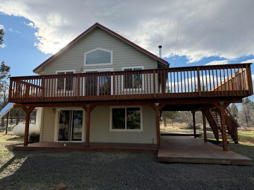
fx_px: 176
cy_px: 95
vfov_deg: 56.8
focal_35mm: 24
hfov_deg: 71.6
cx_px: 127
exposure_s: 1/3584
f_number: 1.78
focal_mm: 6.76
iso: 100
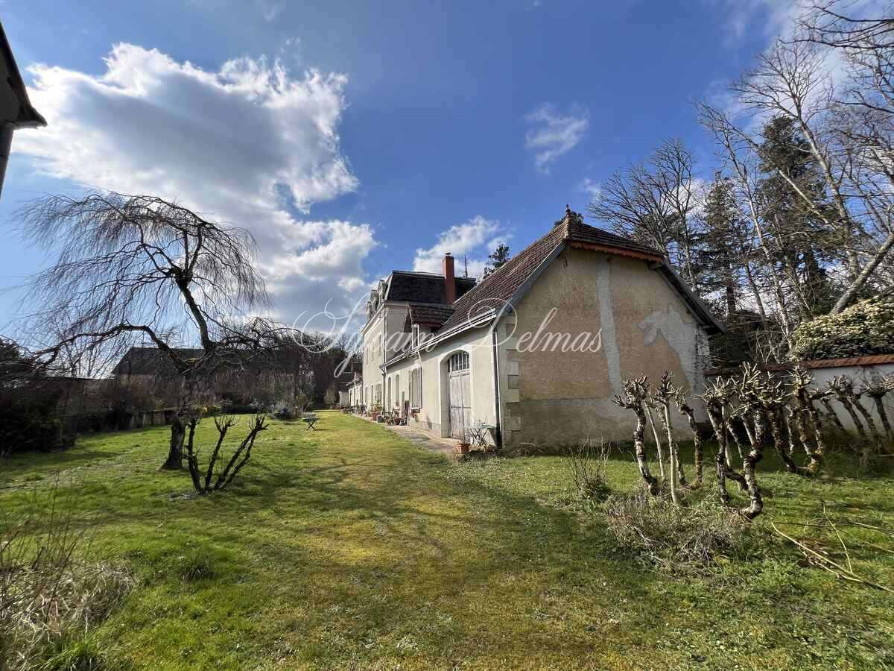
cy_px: 336
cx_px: 447
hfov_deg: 106.2
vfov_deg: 89.9
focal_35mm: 13
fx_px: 336
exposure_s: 1/2222
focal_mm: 1.57
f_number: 1.8
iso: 32
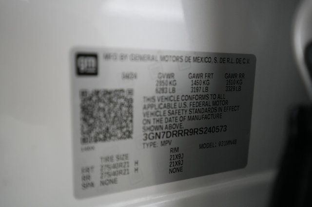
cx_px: 156
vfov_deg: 46.4
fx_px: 243
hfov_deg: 65.5
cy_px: 104
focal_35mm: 28
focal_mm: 28
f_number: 2.8
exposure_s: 1/160
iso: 4000
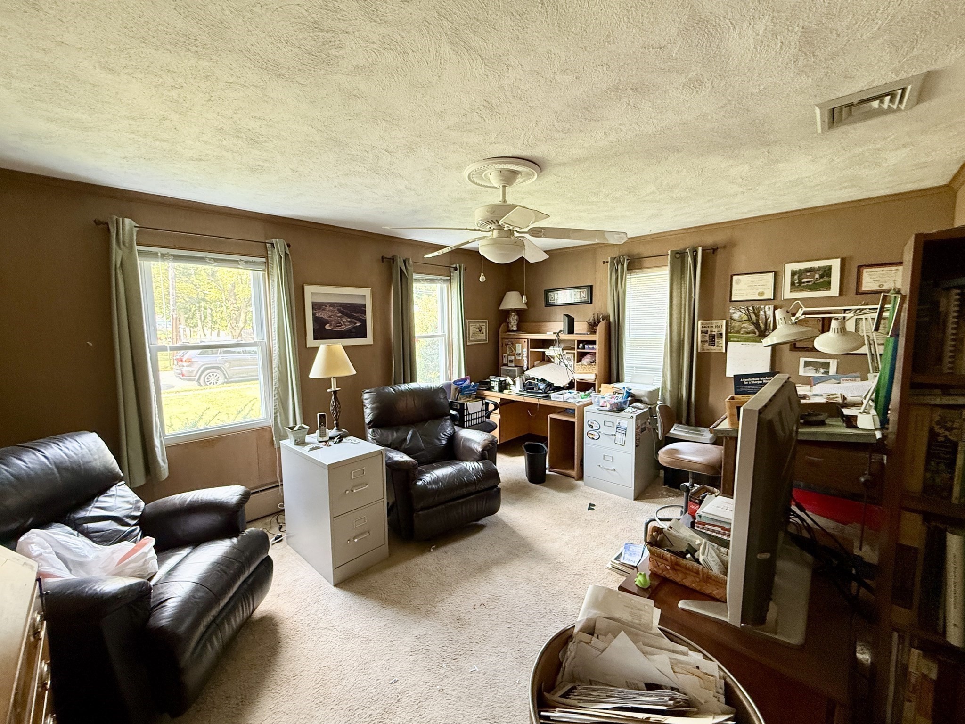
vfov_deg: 85.7
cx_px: 482
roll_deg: -0.3
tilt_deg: -6.1
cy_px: 362
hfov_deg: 102.1
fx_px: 390
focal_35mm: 14
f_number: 2.2
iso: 320
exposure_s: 1/60
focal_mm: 2.22
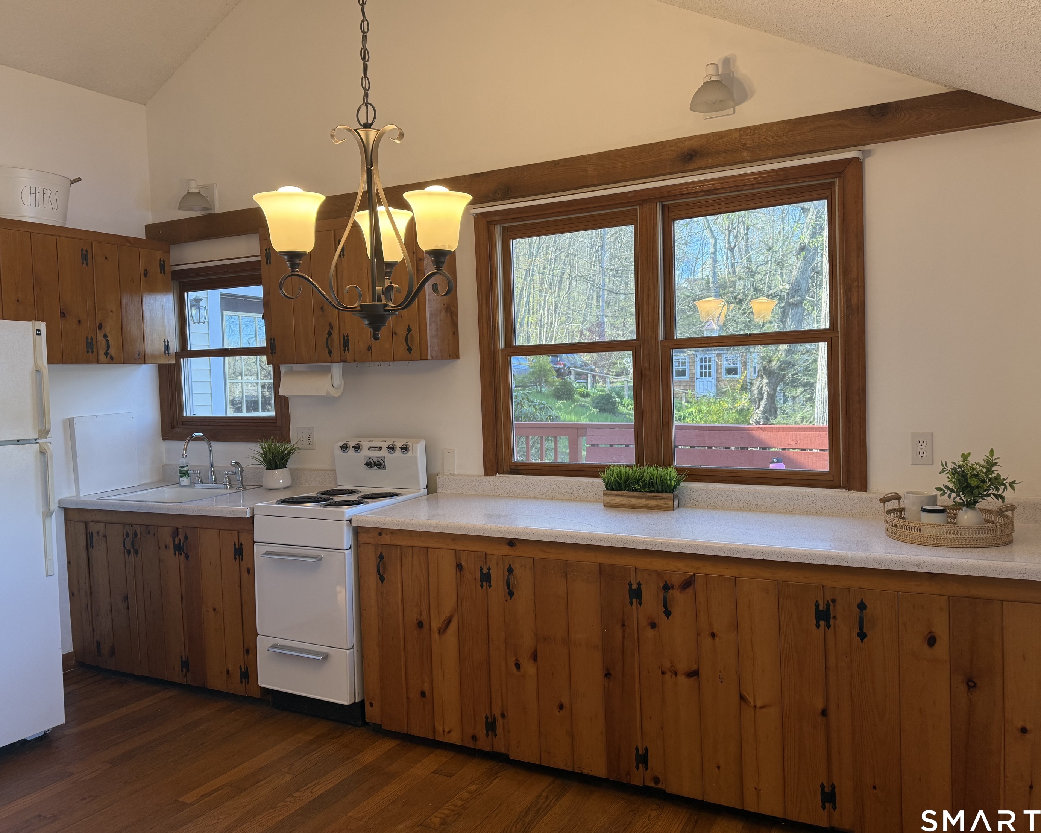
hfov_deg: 66.0
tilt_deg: -2.1
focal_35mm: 26
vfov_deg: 54.9
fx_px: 801
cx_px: 515
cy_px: 407
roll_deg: +1.5
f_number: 1.78
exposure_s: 1/120
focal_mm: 6.76
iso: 125
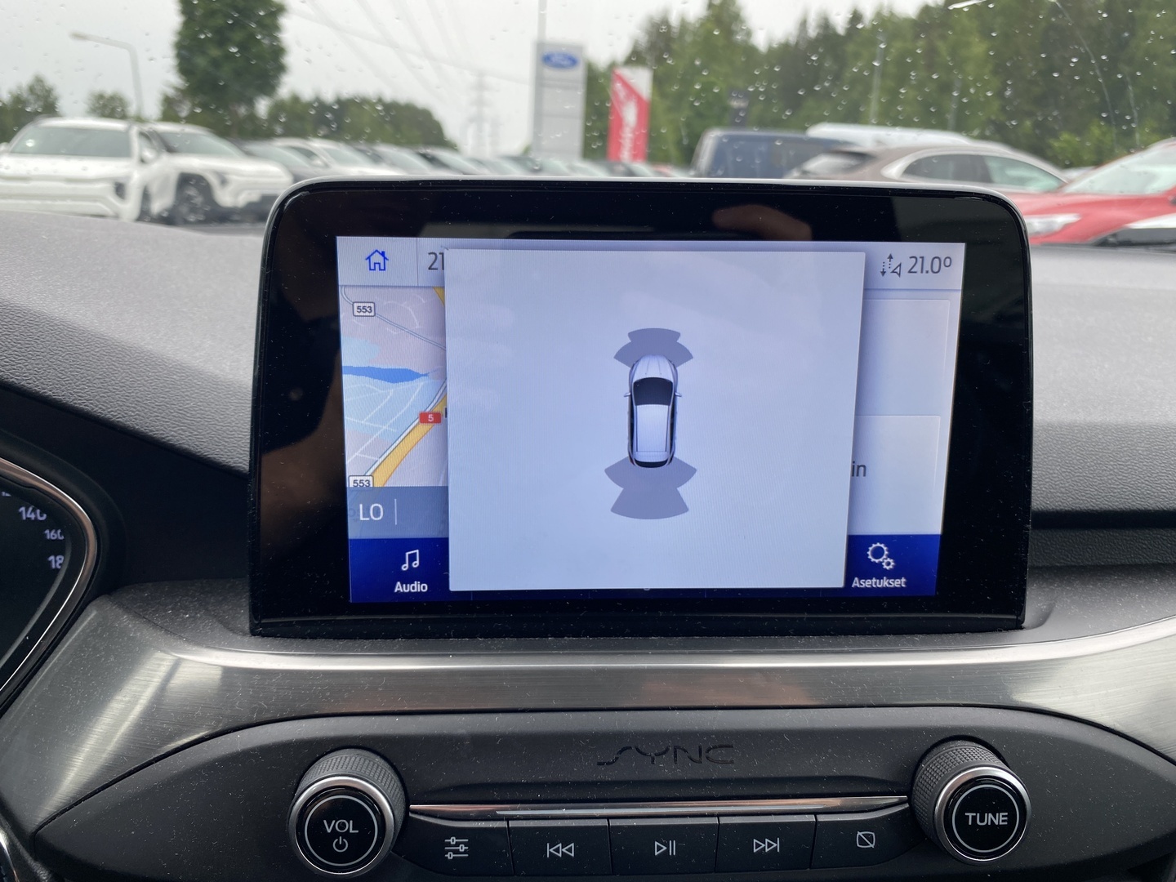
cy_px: 441
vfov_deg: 53.1
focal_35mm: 26
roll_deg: -3.6
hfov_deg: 67.3
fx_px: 883
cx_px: 588
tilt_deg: -14.1
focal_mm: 4.25
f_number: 1.8
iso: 32
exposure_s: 1/315
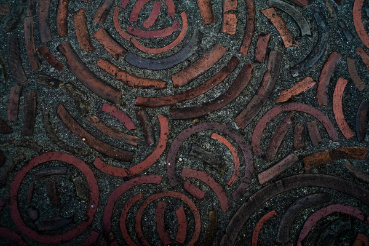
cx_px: 184
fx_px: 359
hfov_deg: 54.4
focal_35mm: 35
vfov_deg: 37.9
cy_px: 123
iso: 3200
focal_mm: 35
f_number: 3.2
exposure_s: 1/2500
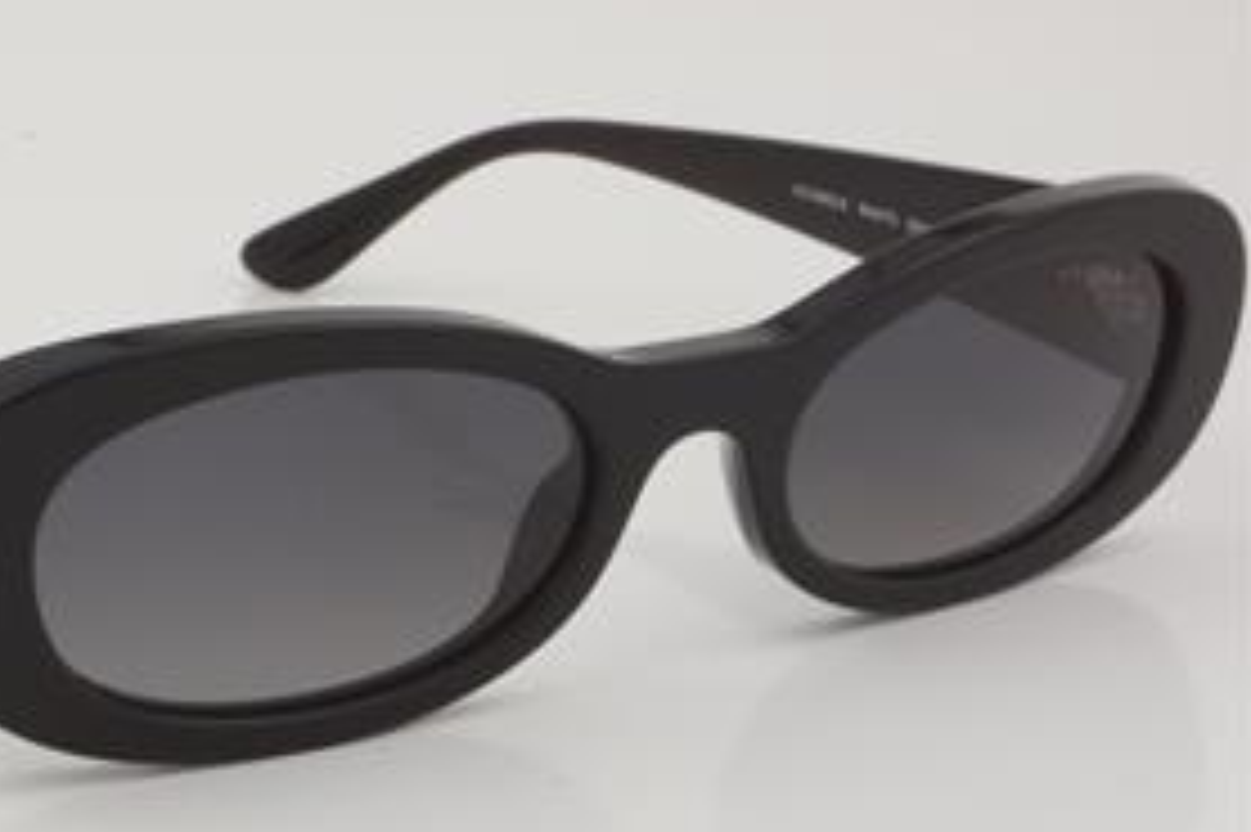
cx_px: 360
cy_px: 472
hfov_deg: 17.2
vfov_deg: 11.5
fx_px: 4123
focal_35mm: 119
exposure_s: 1/3
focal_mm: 55
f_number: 32
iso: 100
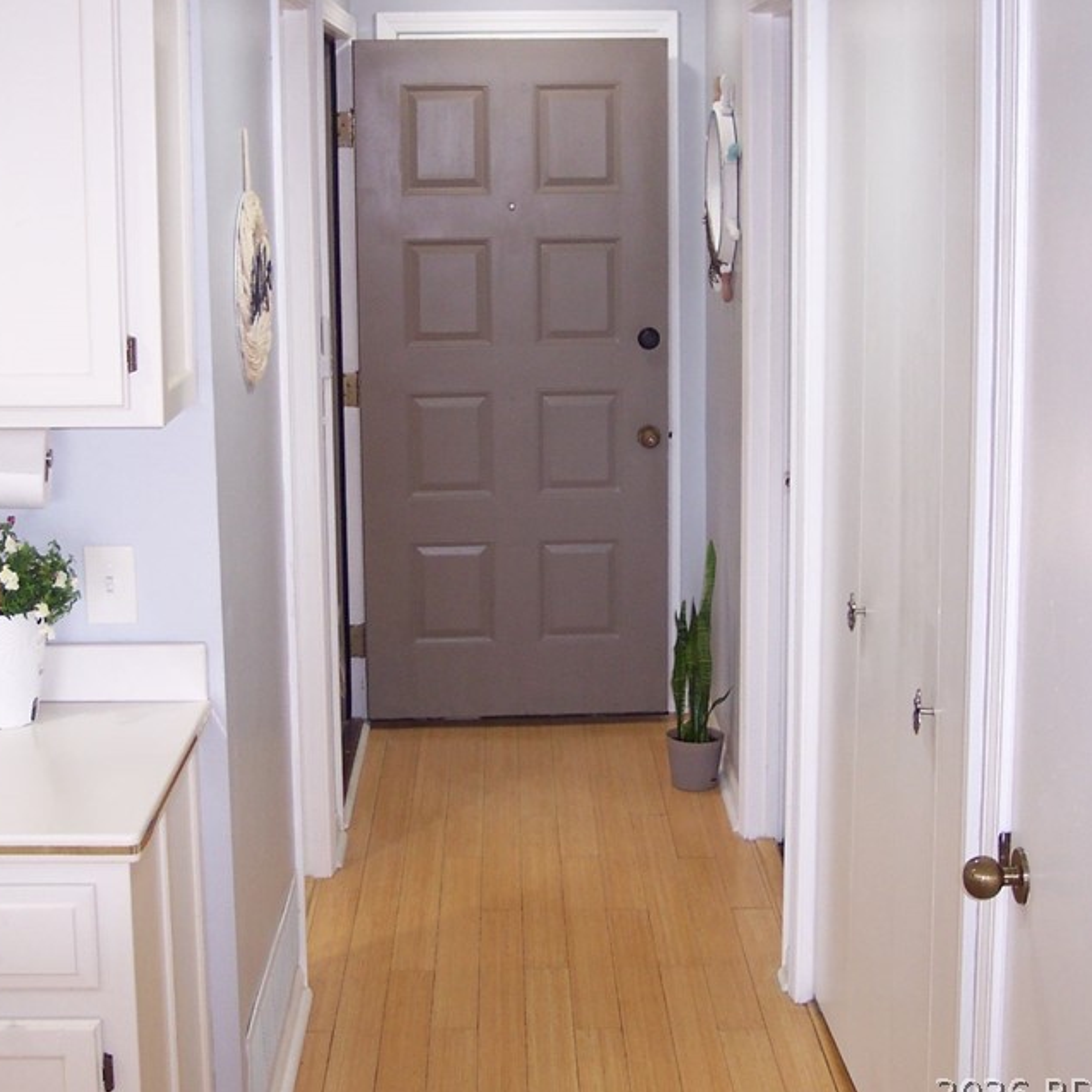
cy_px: 463
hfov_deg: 31.6
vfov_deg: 31.6
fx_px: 1927
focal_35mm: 54
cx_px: 523
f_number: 2.8
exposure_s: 1/45
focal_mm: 8
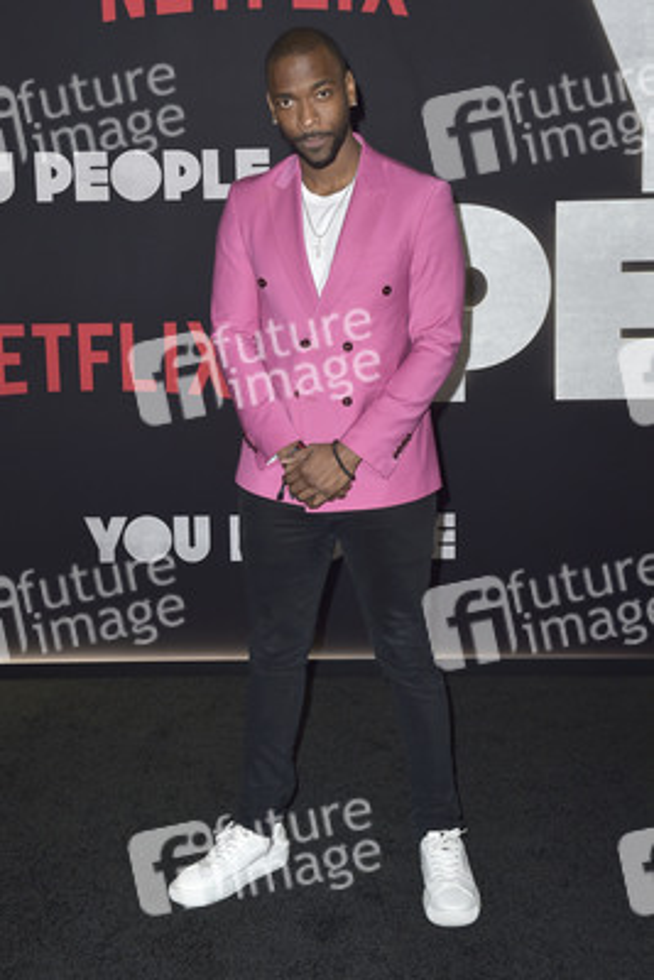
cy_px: 490
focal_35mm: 48
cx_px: 327
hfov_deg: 28.1
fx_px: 1307
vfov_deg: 41.1
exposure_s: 1/250
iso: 400
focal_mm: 48
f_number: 6.3
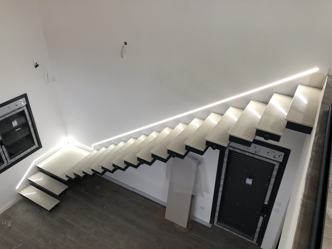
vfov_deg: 49.7
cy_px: 124
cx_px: 166
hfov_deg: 63.4
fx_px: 269
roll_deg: +0.7
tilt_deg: -33.2
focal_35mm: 28
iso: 32
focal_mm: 4
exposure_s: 1/30
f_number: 1.8
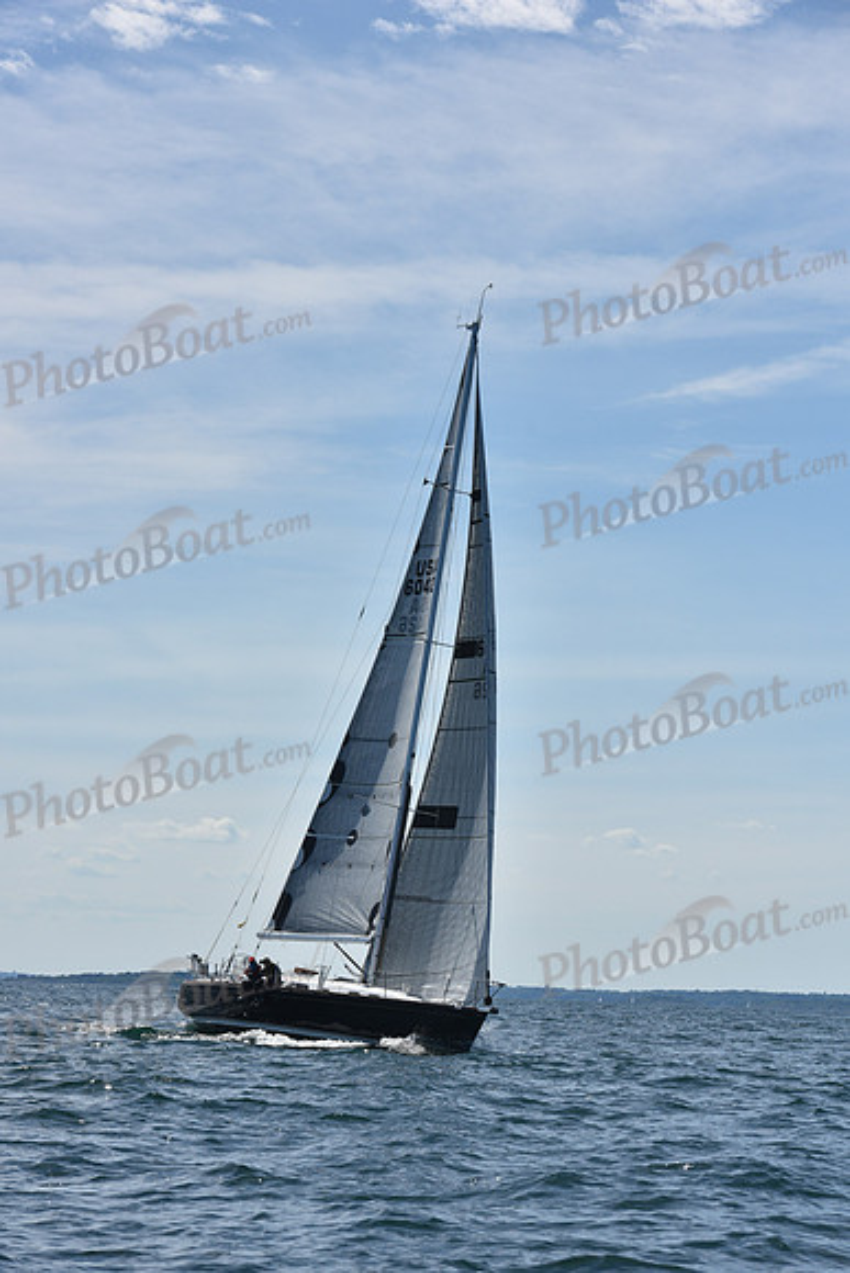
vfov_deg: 18.3
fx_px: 3964
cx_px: 425
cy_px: 636
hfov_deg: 12.2
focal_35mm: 112
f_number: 9
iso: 250
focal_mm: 112
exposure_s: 1/1600
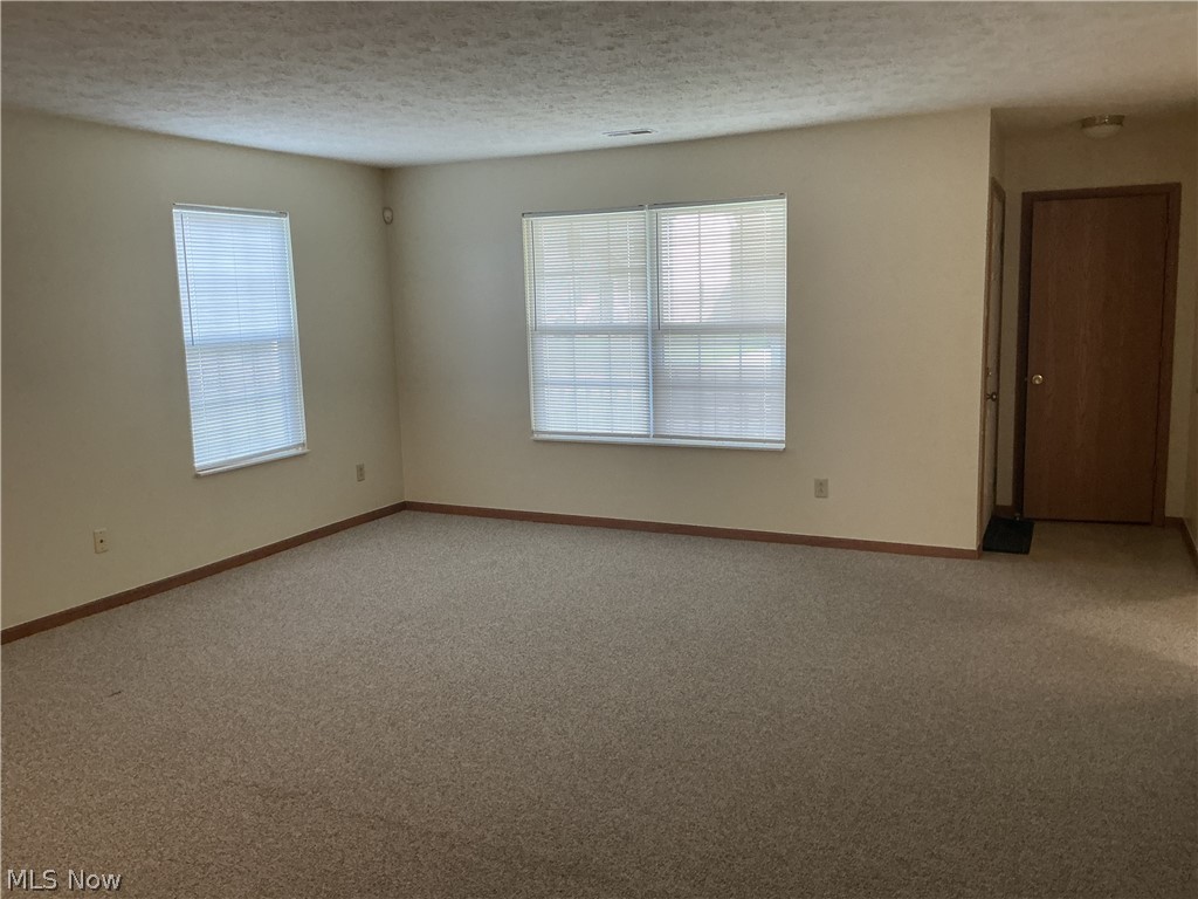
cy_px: 450
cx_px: 599
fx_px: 1004
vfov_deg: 48.2
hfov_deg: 61.7
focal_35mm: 29
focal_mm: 3
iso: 125
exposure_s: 1/60
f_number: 1.8
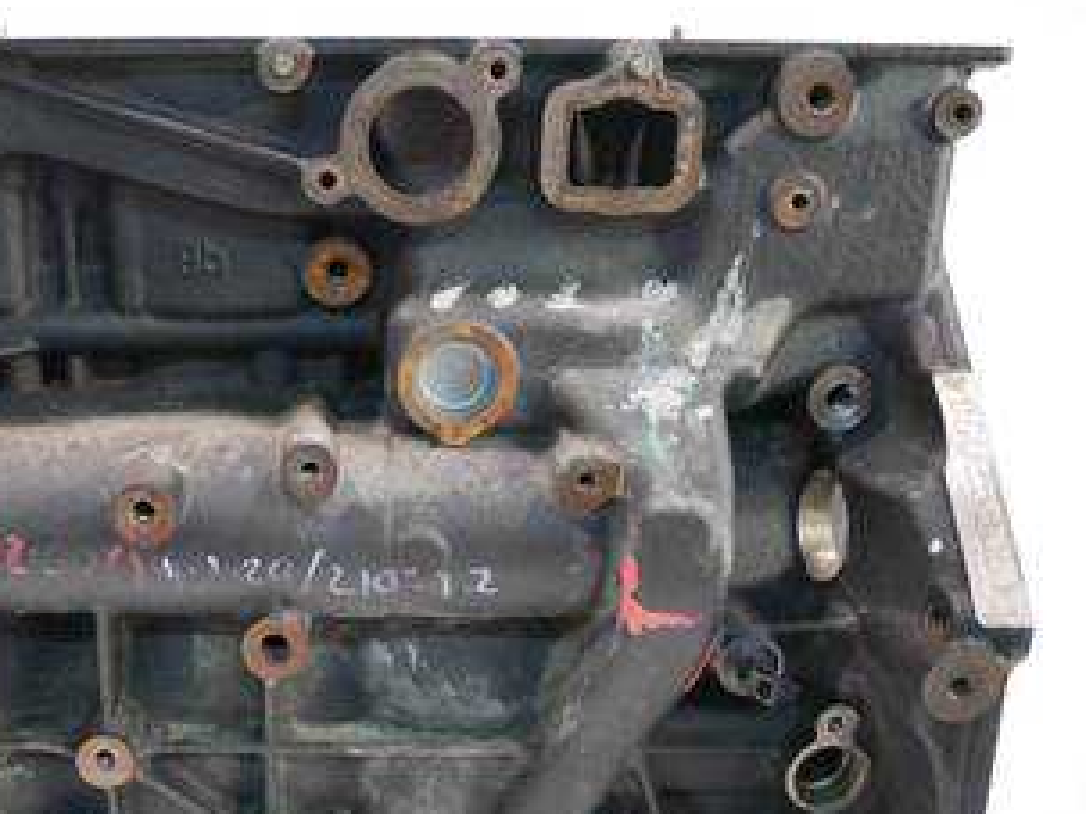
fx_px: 1192
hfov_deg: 47.5
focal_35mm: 38
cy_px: 509
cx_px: 297
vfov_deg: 37.5
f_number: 3.5
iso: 2000
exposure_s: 1/60
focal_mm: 12
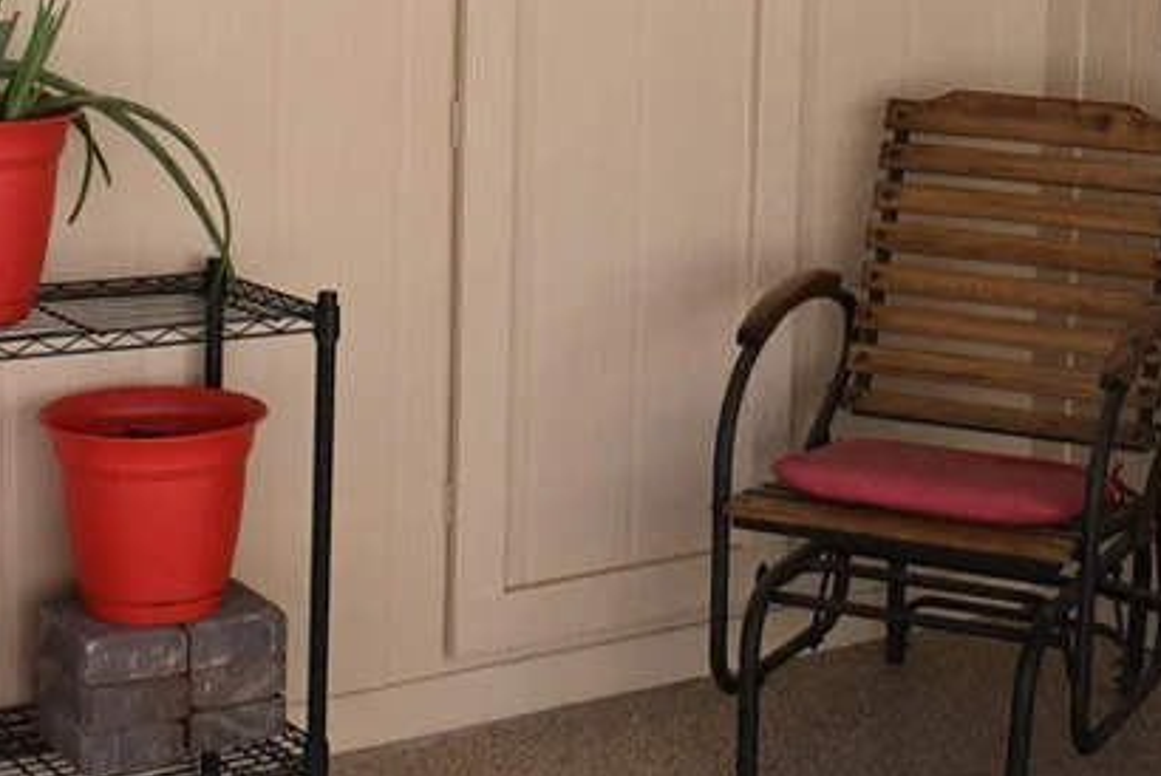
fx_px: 2420
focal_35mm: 75
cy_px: 51
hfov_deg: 26.9
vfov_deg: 17.9
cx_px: 719
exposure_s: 1/200
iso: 400
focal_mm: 20
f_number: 7.1
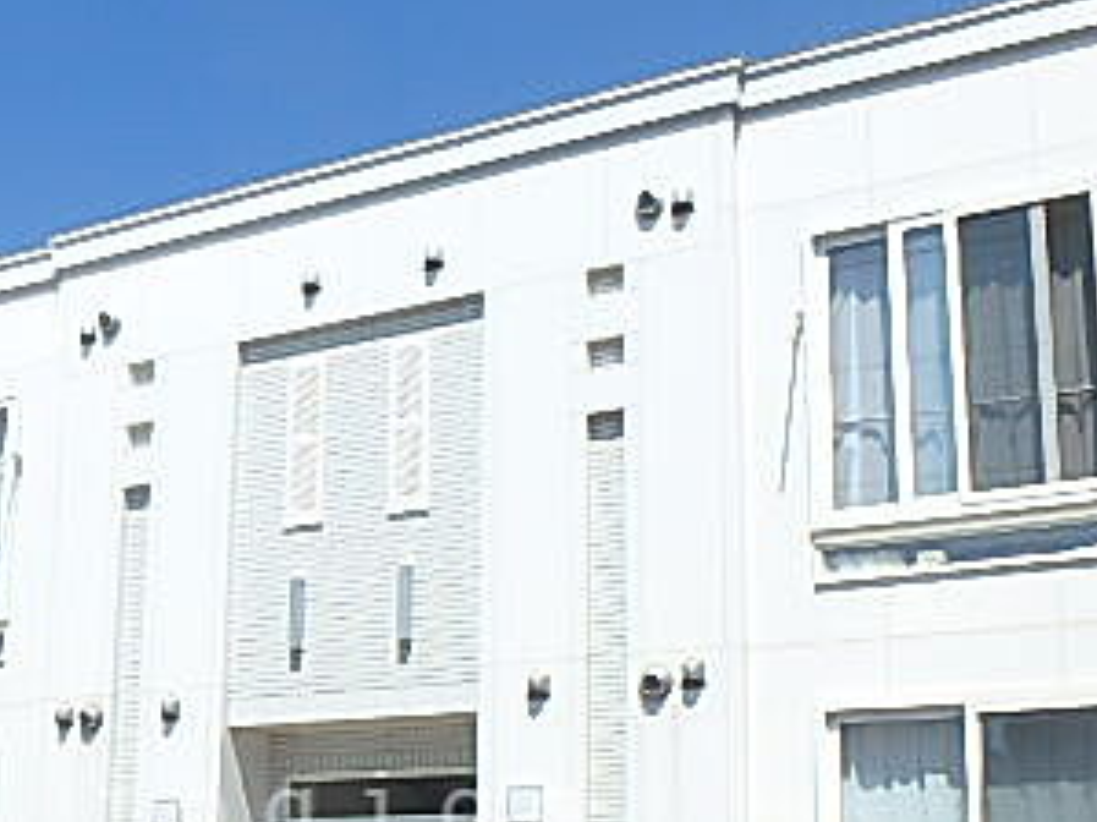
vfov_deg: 30.0
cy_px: 815
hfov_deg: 41.4
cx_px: 345
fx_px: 1426
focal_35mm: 45
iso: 125
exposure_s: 1/500
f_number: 6
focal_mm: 3.7
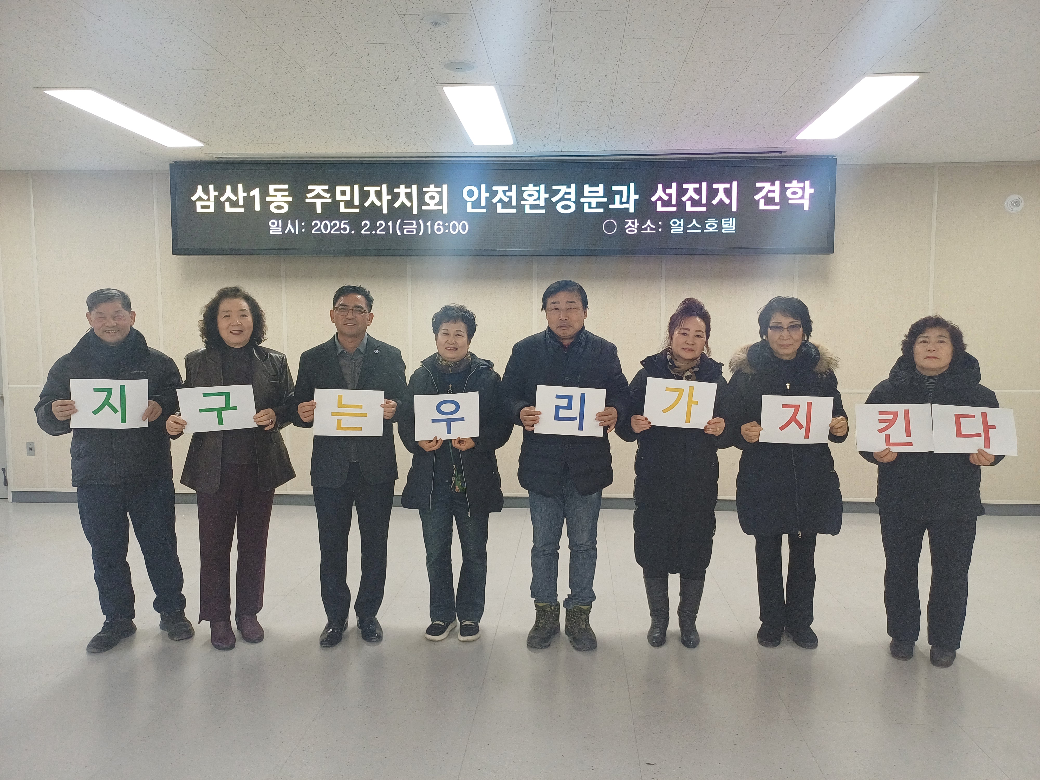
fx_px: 751
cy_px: 390
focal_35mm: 25
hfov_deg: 69.4
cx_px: 520
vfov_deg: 54.9
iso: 125
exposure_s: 1/50
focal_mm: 4.65
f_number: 1.8
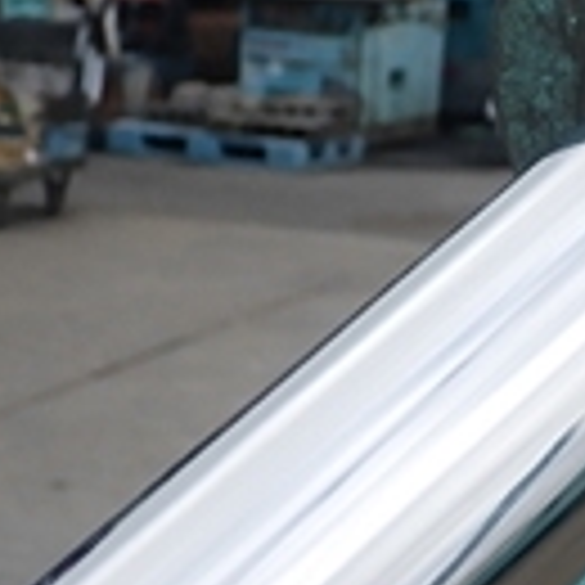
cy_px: 346
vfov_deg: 12.7
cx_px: 702
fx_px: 2619
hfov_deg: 12.4
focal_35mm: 137
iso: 125
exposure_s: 1/320
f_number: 4.2
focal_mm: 7.5
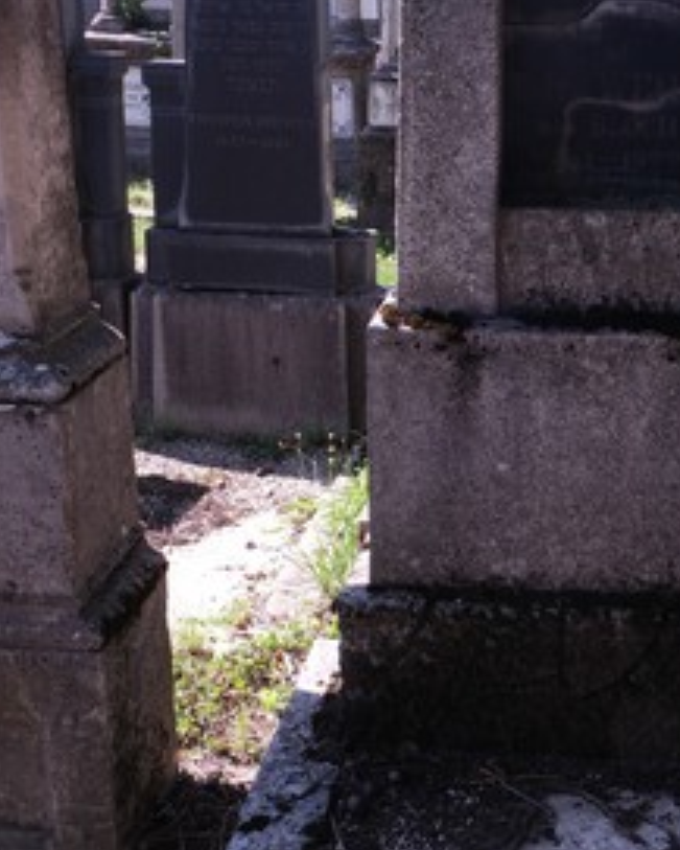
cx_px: 552
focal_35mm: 56
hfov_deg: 26.6
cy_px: 336
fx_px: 1408
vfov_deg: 33.4
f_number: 14
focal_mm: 18
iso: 200
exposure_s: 1/26
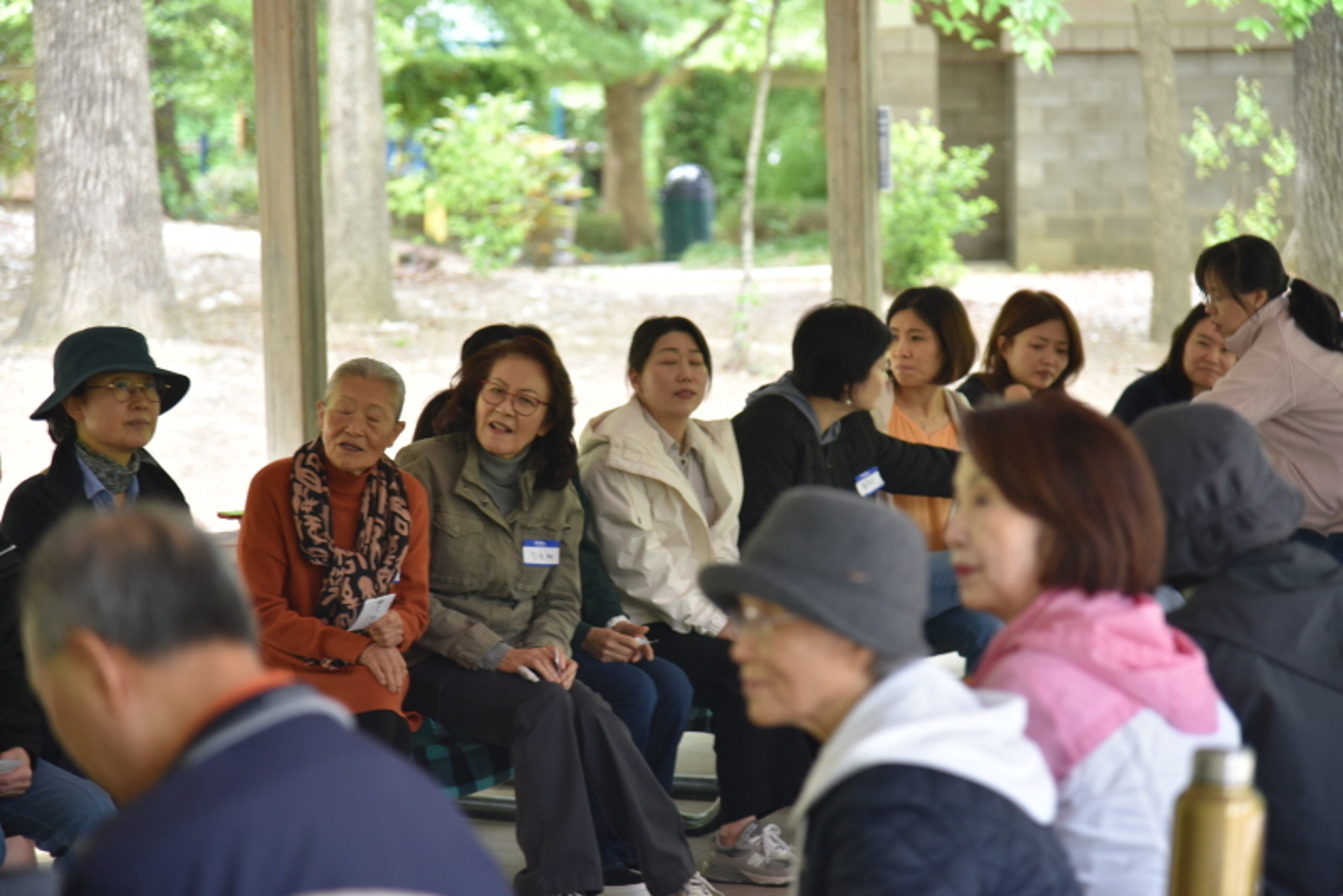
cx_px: 672
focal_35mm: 120
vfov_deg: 11.4
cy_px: 448
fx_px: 4478
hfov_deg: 17.1
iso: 560
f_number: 4
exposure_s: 1/60
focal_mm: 120
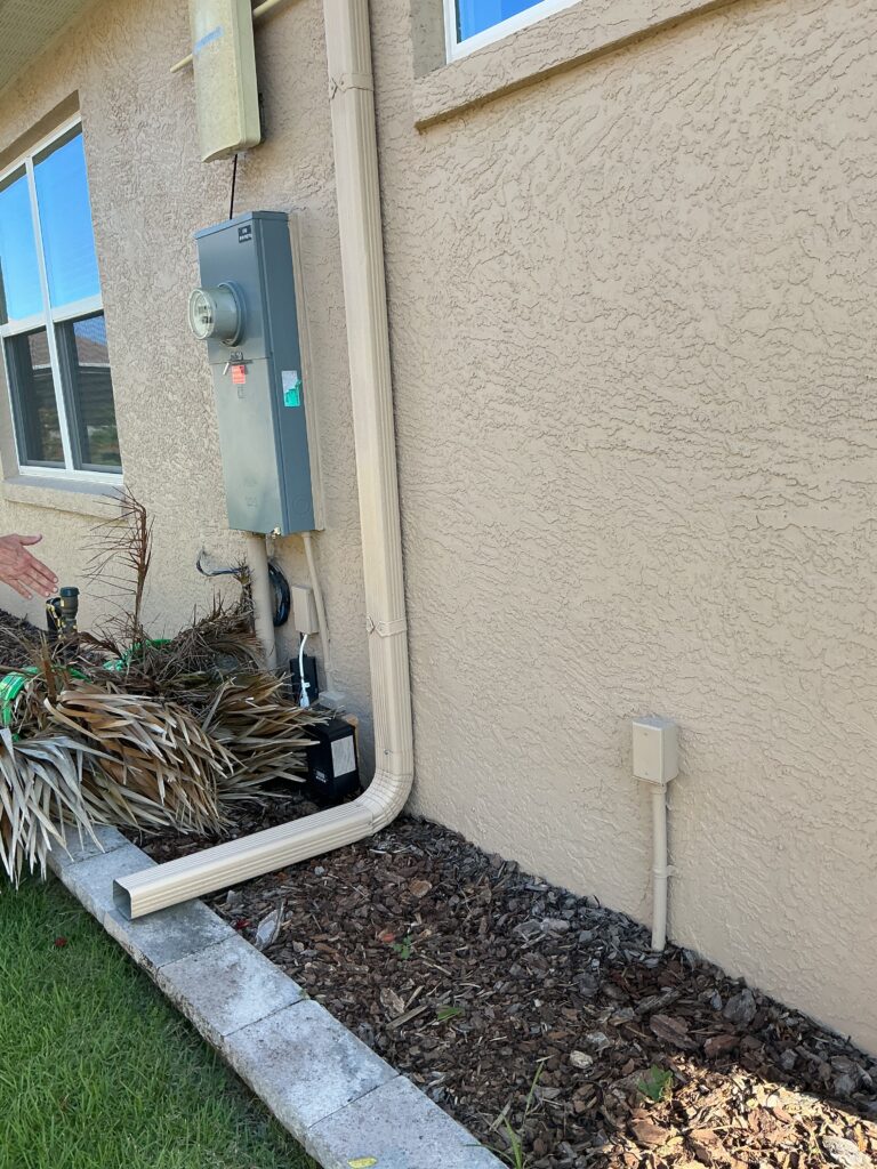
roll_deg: +2.4
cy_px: 584
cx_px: 438
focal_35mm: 29
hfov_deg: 48.2
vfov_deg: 61.7
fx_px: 980
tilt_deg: -10.5
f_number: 1.8
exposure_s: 1/286
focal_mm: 3
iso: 25
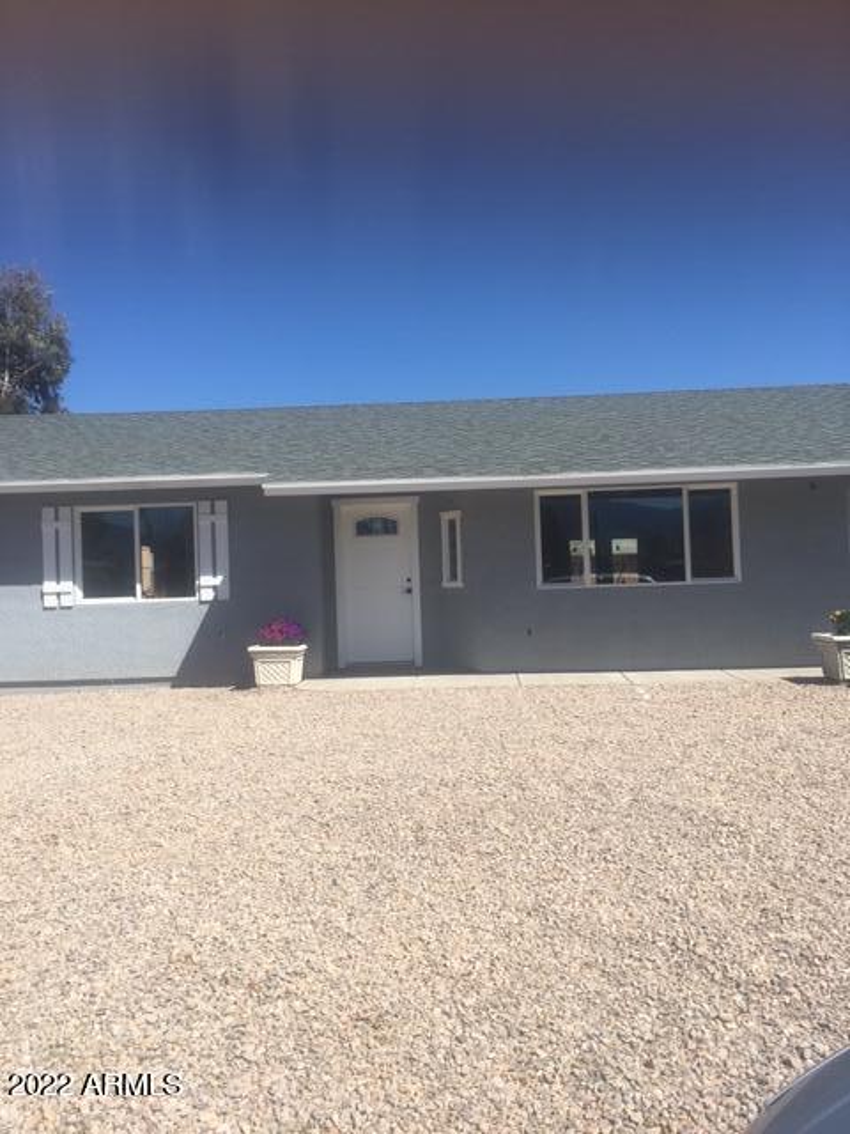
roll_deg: +2.6
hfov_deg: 48.2
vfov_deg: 61.7
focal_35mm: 29
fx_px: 949
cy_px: 567
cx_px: 425
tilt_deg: +3.2
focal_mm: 4.15
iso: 25
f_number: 2.2
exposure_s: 1/2079
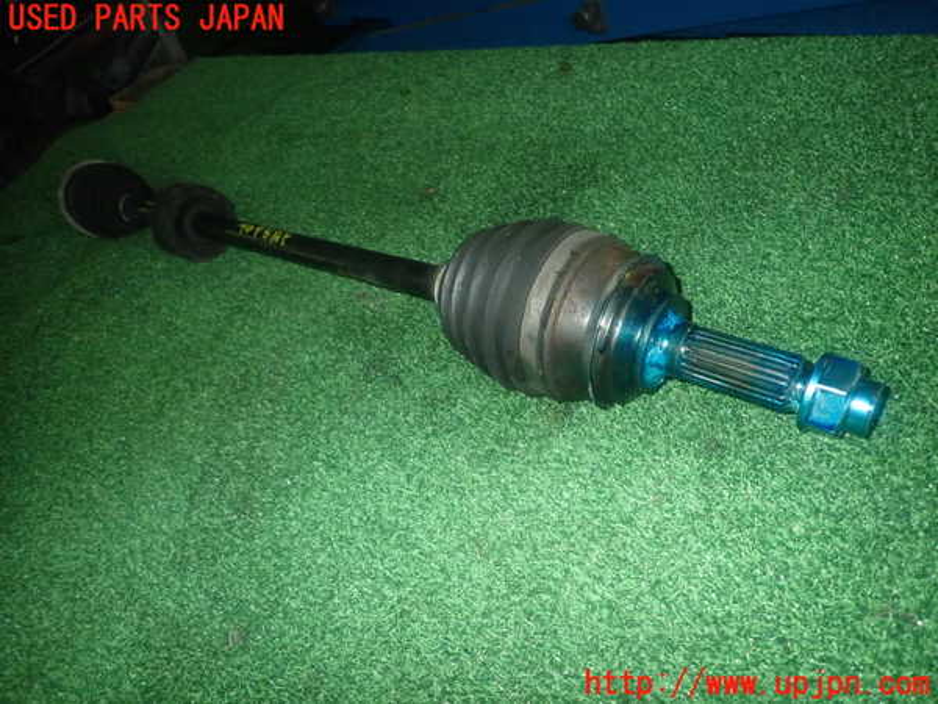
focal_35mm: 25
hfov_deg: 69.4
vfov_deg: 54.9
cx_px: 469
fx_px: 677
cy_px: 352
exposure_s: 1/30
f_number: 5.6
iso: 640
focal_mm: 4.5
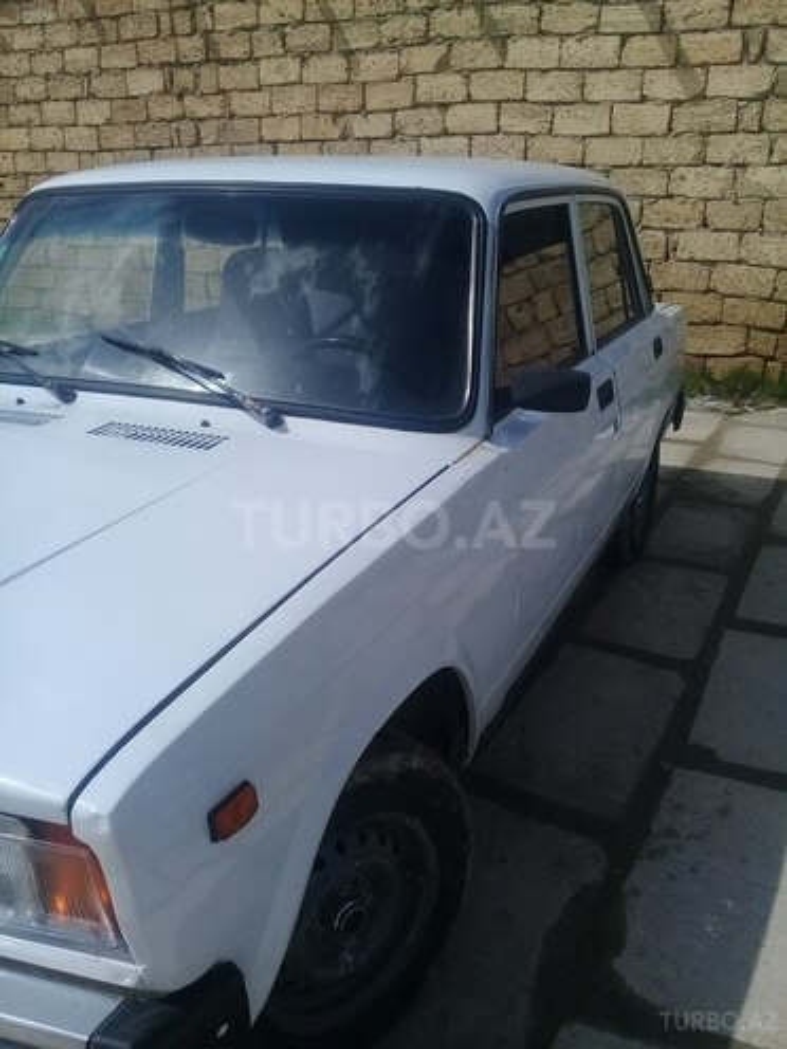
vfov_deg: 58.4
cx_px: 394
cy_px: 524
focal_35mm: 31
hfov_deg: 45.4
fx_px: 940
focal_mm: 3.3
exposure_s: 1/3322
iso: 50
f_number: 2.2
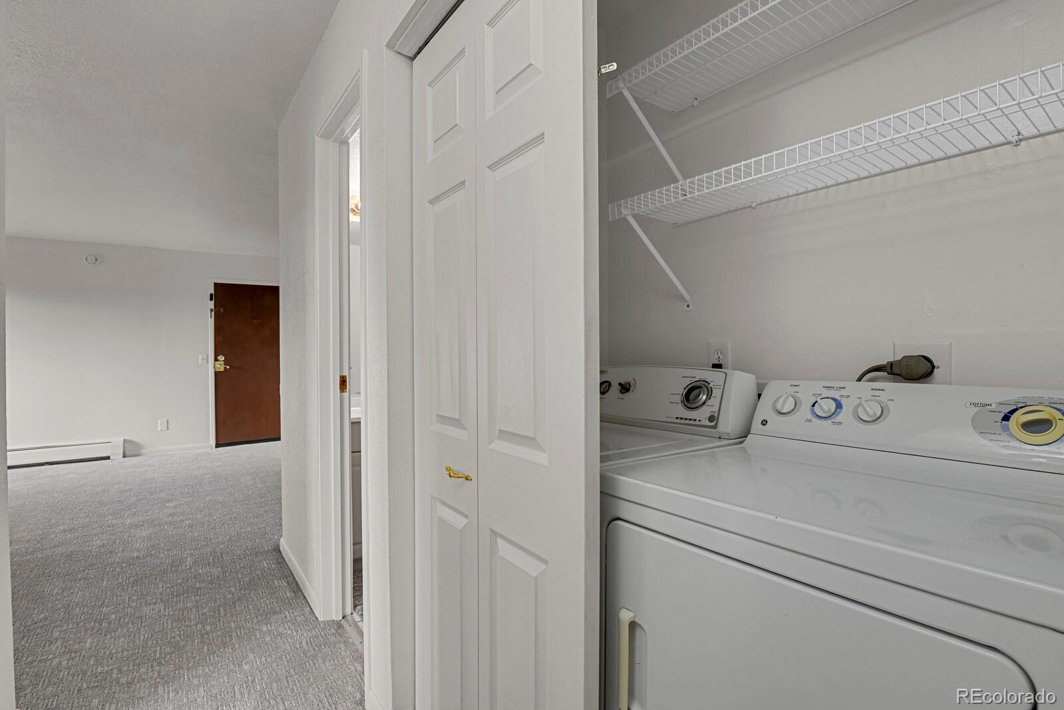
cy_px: 355
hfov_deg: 93.3
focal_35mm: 17
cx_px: 532
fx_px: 502
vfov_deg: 70.4
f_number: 8
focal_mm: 17
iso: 12800
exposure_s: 1/20
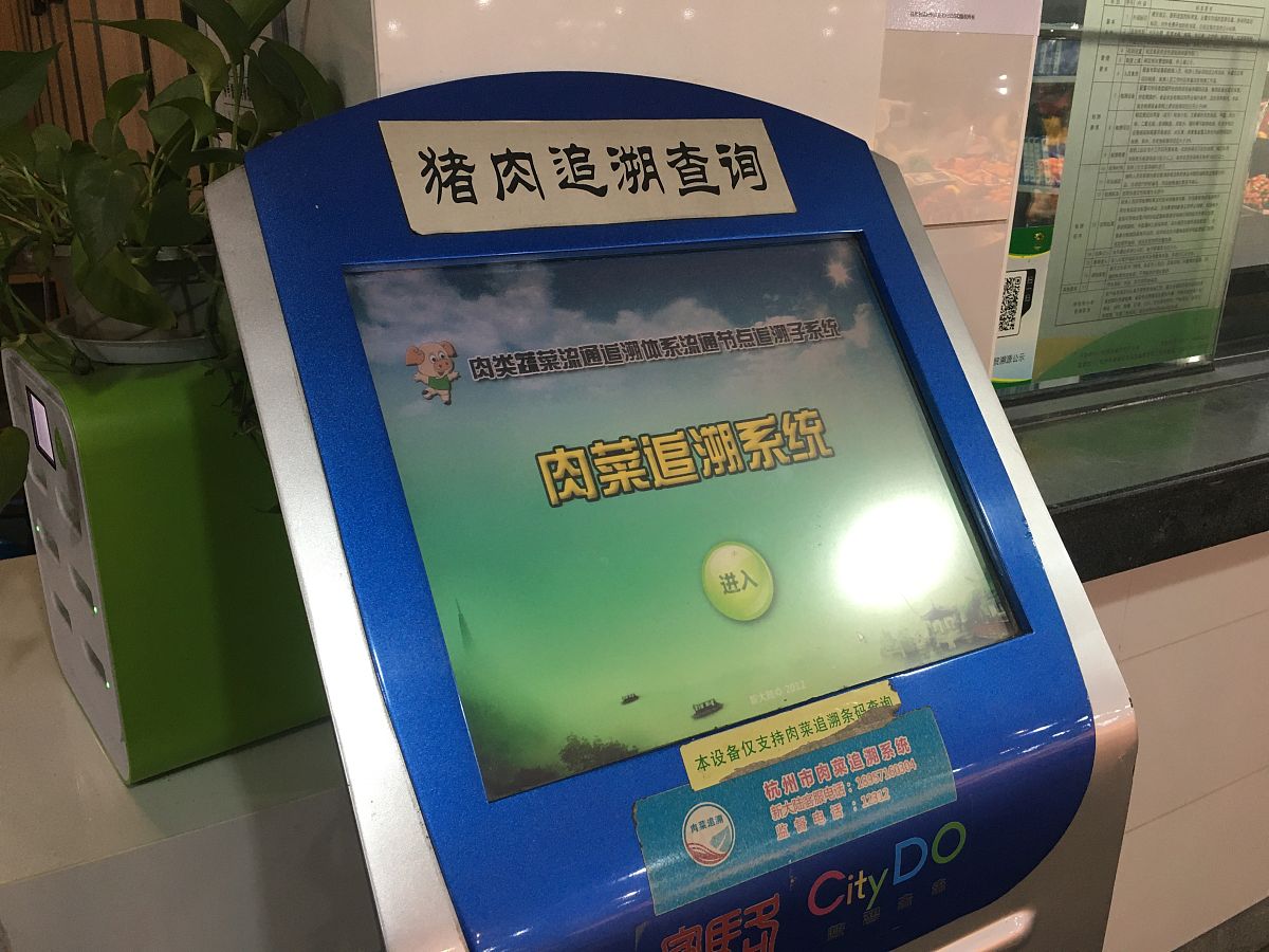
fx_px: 1063
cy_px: 476
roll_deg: -0.4
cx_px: 634
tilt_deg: -19.2
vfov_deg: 48.2
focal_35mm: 29
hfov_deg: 61.7
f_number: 2.2
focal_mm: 4.15
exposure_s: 1/33
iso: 125
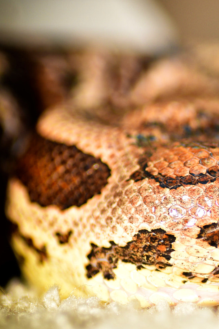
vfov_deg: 7.7
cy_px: 182
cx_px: 323
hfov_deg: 5.1
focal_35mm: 269
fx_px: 2455
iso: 100
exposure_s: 1/1000
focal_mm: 90
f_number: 4.5
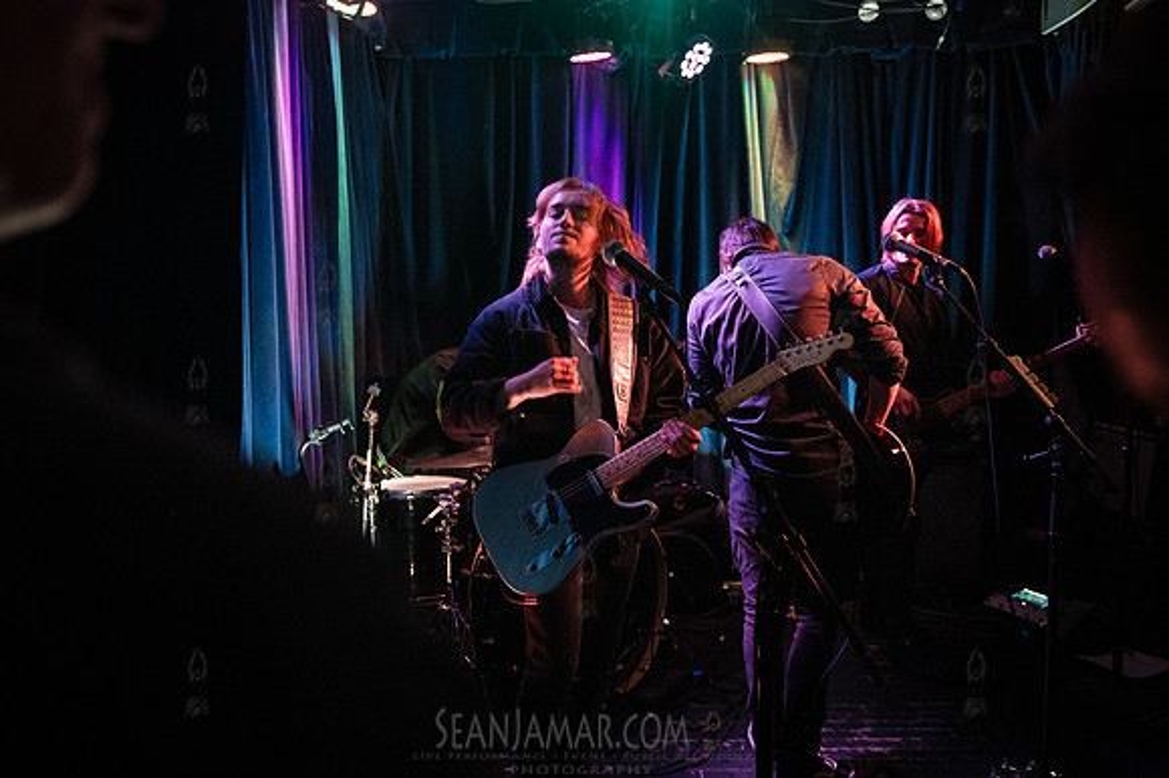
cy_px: 388
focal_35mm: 28
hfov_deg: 65.3
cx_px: 558
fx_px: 911
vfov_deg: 46.2
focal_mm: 26
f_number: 3.5
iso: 12800
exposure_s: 1/320
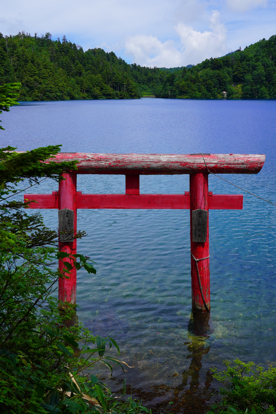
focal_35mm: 36
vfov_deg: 53.1
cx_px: 138
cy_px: 207
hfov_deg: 36.9
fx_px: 414
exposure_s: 1/500
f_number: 6.7
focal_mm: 24
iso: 100
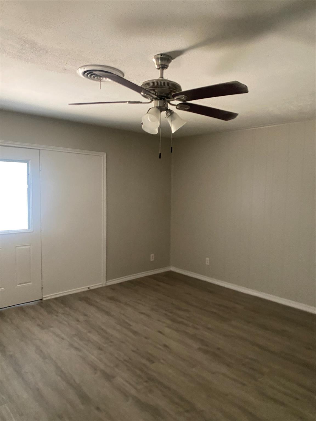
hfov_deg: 53.1
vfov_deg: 67.3
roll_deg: -0.7
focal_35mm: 26
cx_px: 158
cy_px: 210
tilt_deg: -1.6
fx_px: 316
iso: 400
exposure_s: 1/60
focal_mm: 4.25
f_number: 1.8
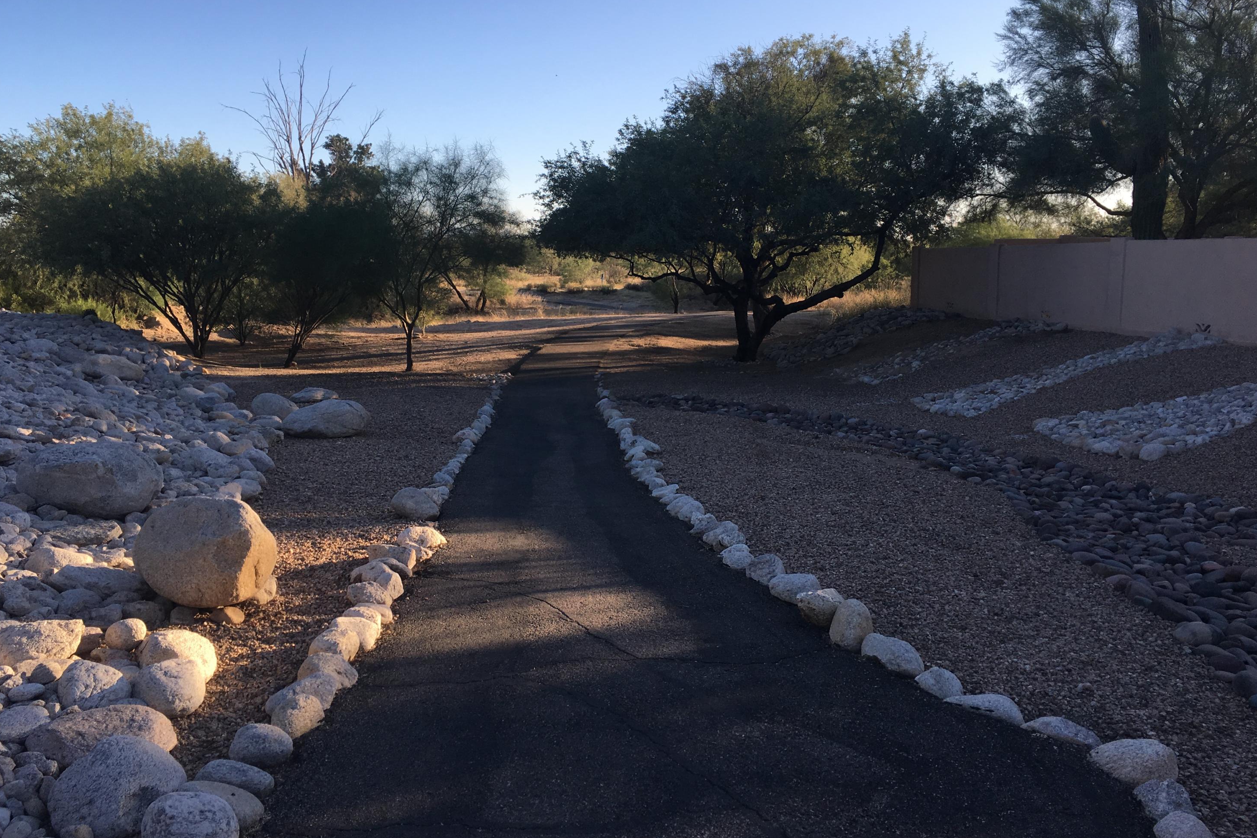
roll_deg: +0.3
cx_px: 627
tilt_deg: -6.9
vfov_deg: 42.3
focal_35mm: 31
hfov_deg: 60.3
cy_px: 391
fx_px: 1082
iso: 25
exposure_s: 1/635
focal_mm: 4.15
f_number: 2.2
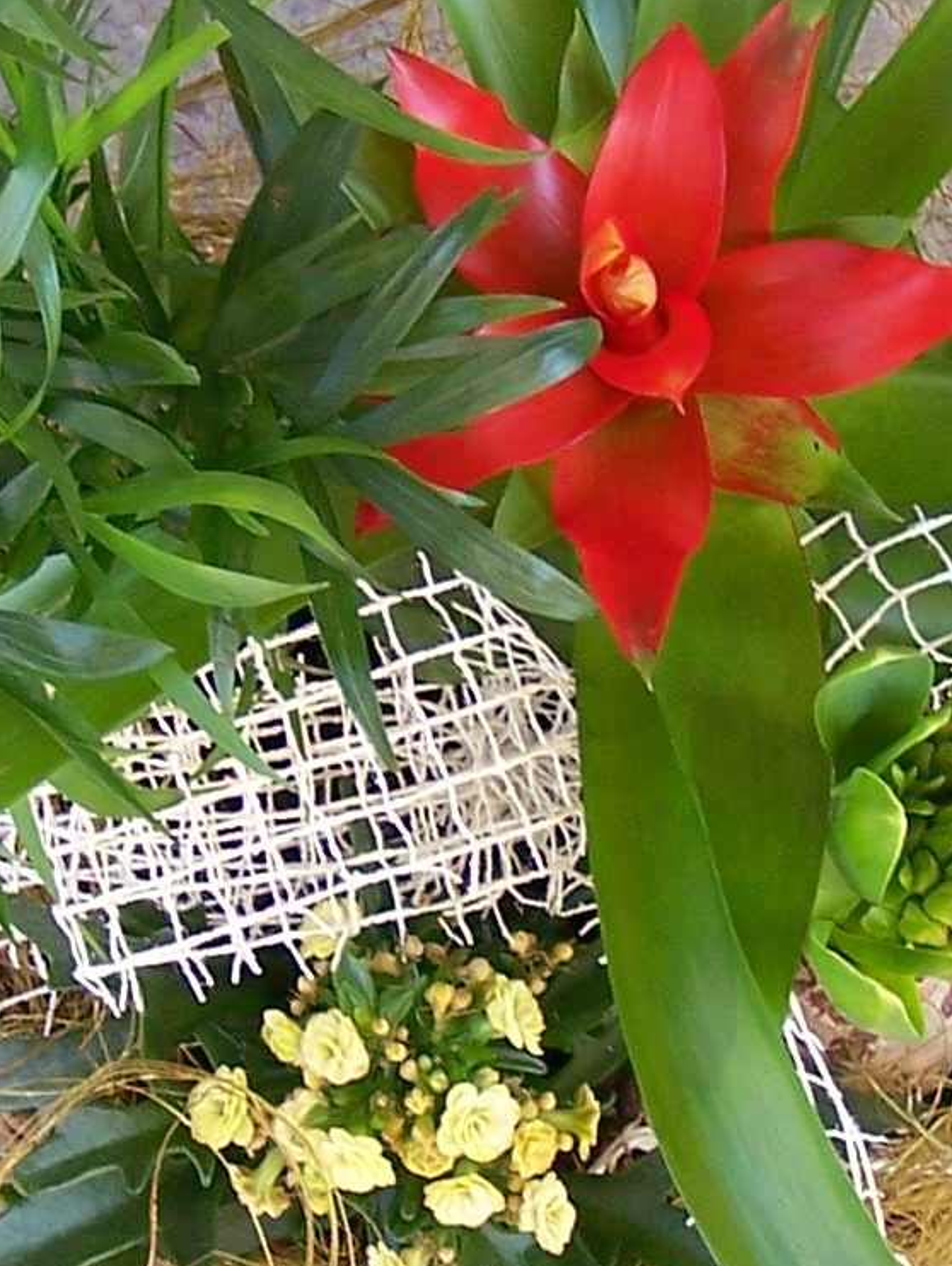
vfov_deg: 13.6
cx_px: 560
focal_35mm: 145
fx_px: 5308
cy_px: 773
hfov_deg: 10.2
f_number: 2.8
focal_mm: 6.3
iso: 80
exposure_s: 1/100
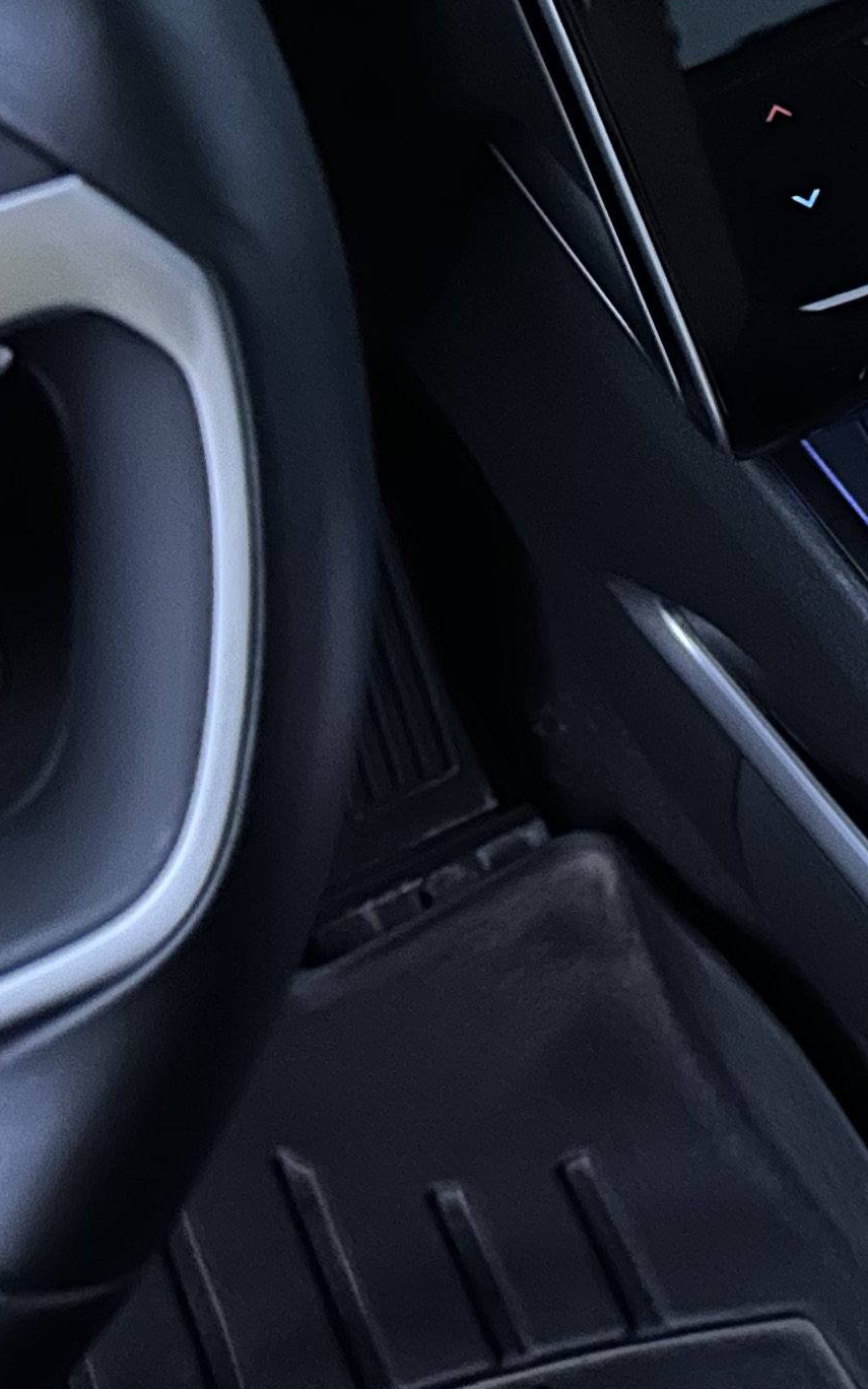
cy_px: 269
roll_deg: -0.7
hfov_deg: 14.5
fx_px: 2839
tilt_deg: -42.1
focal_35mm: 75
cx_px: 1727
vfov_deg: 26.9
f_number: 1.78
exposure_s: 1/11
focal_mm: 6.86
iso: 1250
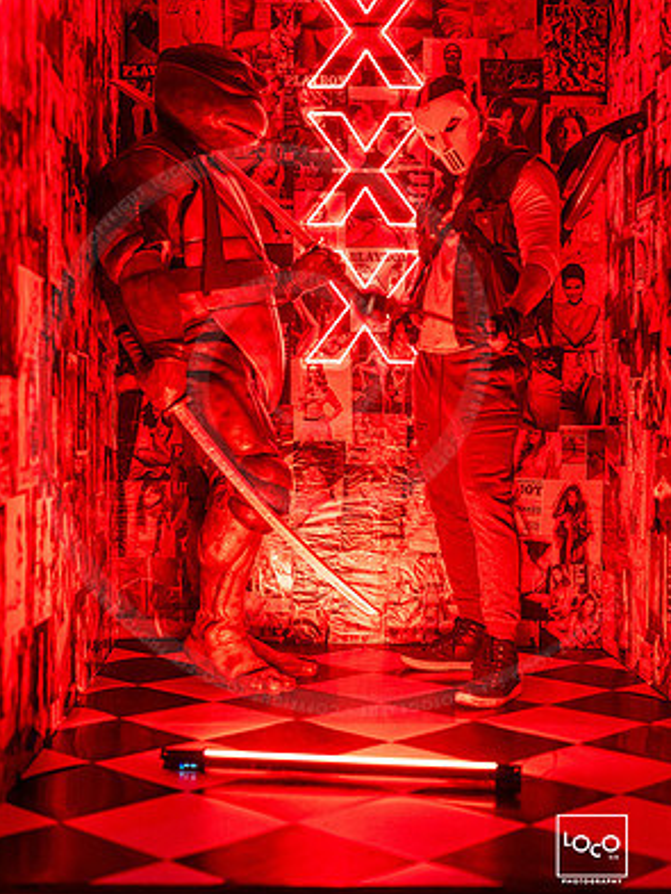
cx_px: 334
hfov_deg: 26.6
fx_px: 1421
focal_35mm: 55
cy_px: 421
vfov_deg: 34.9
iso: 1250
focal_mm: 50
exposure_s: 1/250
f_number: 1.8
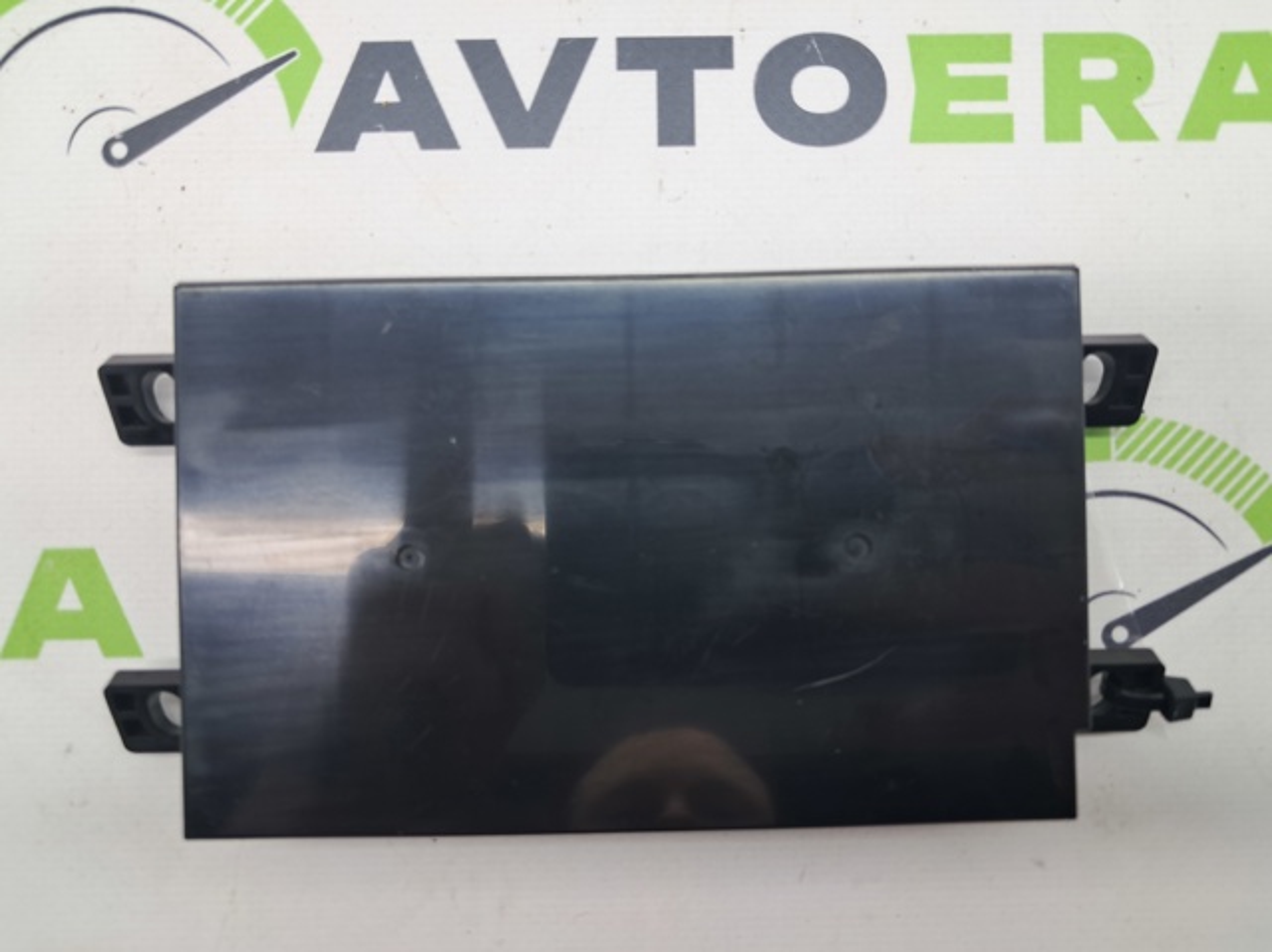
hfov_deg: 65.4
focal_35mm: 27
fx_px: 991
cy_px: 476
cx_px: 636
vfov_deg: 51.3
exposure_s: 1/50
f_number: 1.8
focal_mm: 4
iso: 50
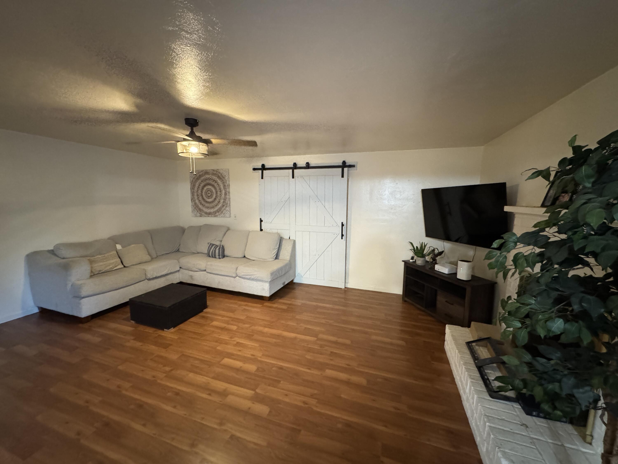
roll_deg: -0.3
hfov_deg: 102.1
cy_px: 232
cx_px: 309
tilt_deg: -8.4
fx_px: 250
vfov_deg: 85.7
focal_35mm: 14
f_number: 2.2
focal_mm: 2.22
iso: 1250
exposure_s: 1/60
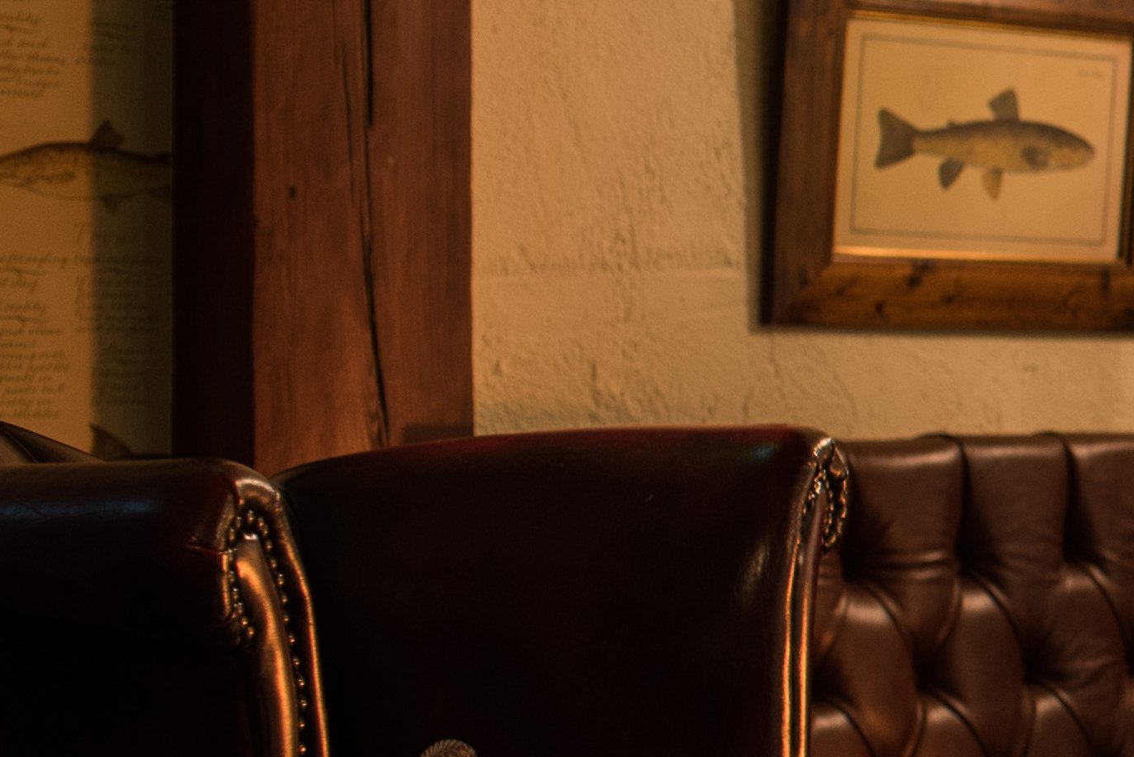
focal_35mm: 154
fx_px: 4853
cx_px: 2434
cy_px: 405
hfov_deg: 11.6
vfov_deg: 8.9
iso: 400
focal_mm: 35
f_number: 4
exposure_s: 1/10
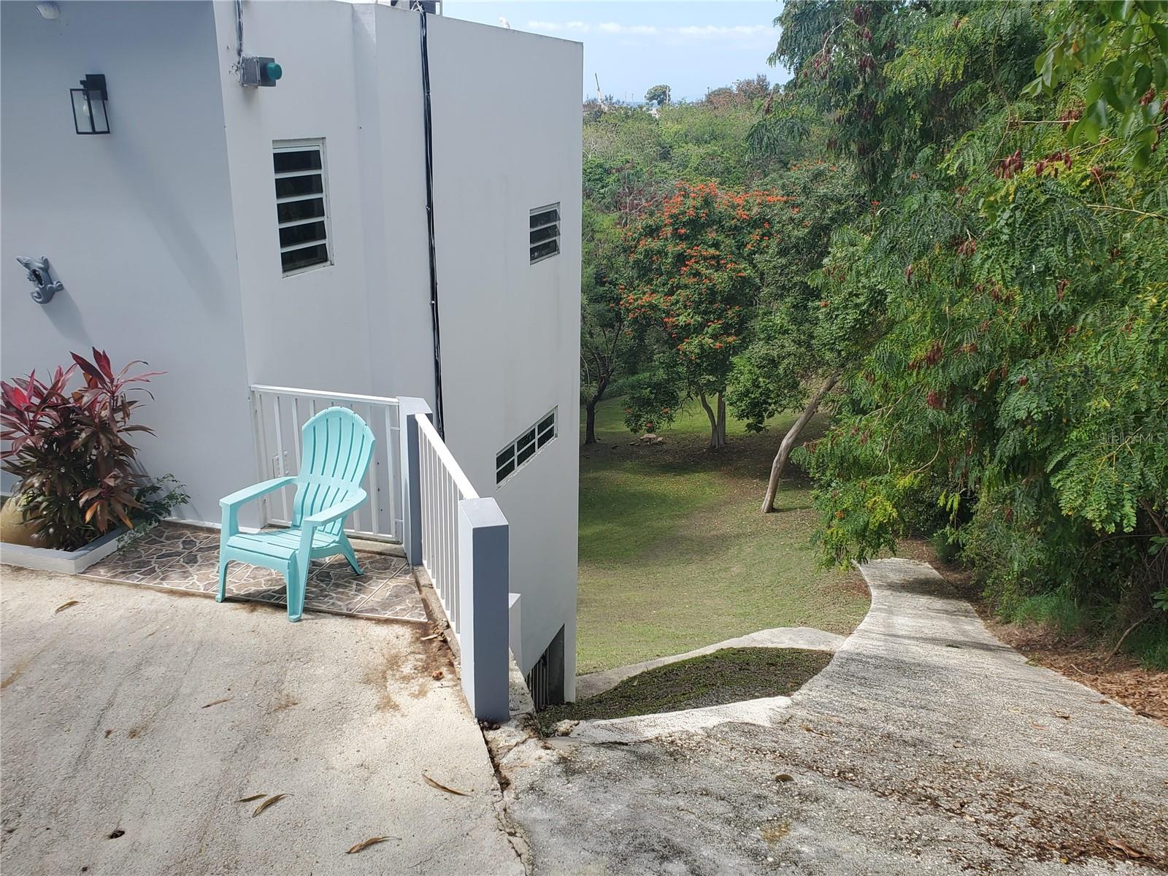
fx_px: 877
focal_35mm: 26
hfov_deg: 67.3
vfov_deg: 53.1
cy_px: 438
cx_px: 584
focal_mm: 4.3
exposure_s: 1/802
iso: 50
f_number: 2.4
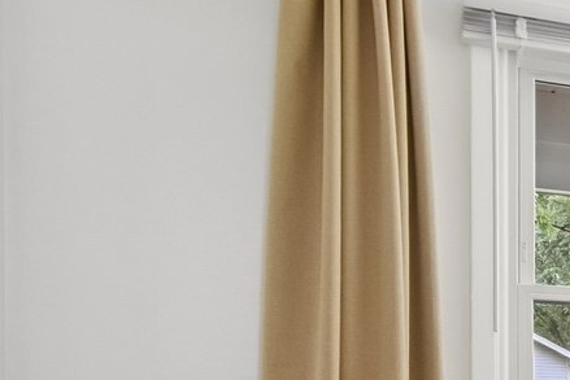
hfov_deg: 21.9
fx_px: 1109
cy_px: 414
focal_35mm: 70
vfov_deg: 18.7
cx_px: 936
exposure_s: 1/15
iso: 400
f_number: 8
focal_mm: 10
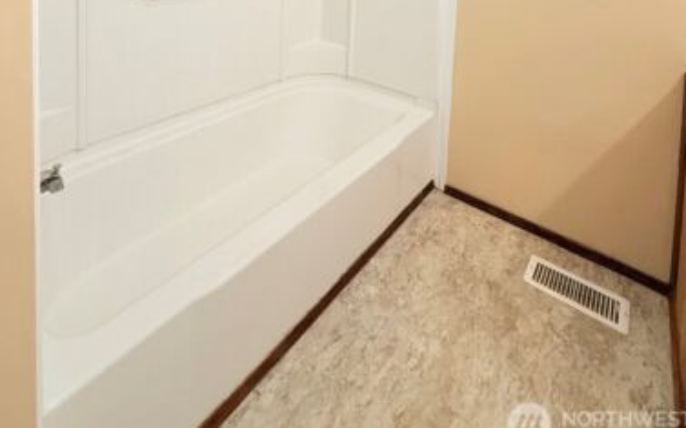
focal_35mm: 21
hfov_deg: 82.3
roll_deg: -3.2
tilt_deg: -3.3
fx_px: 392
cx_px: 349
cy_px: -30
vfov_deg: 45.0
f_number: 2.2
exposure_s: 1/120
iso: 250
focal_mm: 2.22
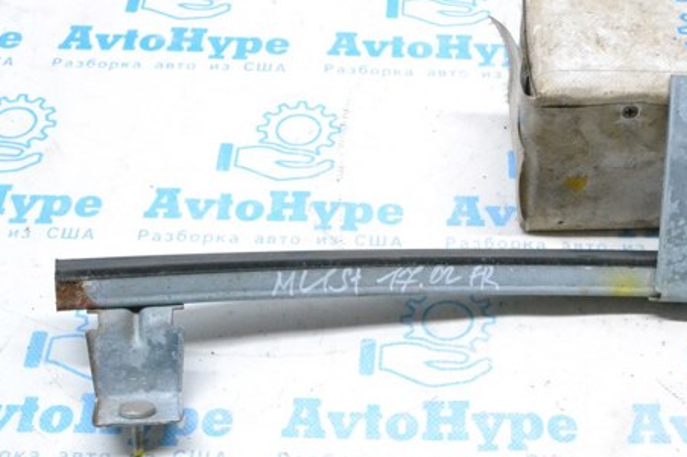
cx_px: 476
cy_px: 247
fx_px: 1297
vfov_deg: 20.0
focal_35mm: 68
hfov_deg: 29.4
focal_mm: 32
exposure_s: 1/125
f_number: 10
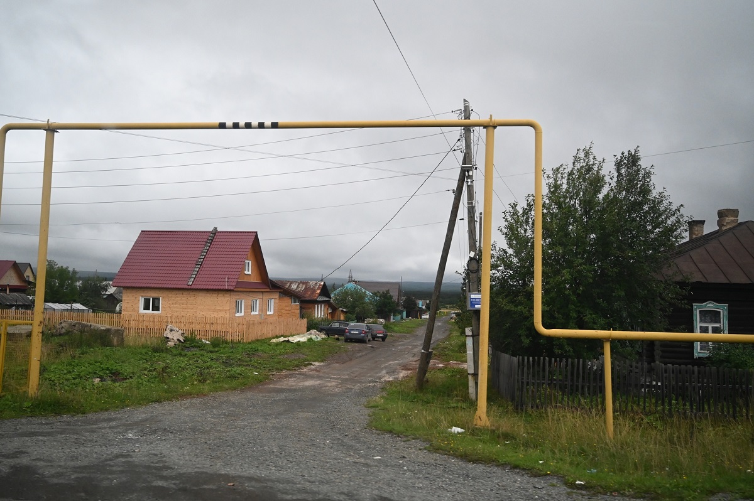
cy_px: 250
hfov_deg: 61.1
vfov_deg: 42.9
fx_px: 638
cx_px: 377
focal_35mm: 30
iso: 4000
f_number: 4
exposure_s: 1/1000
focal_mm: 30.5
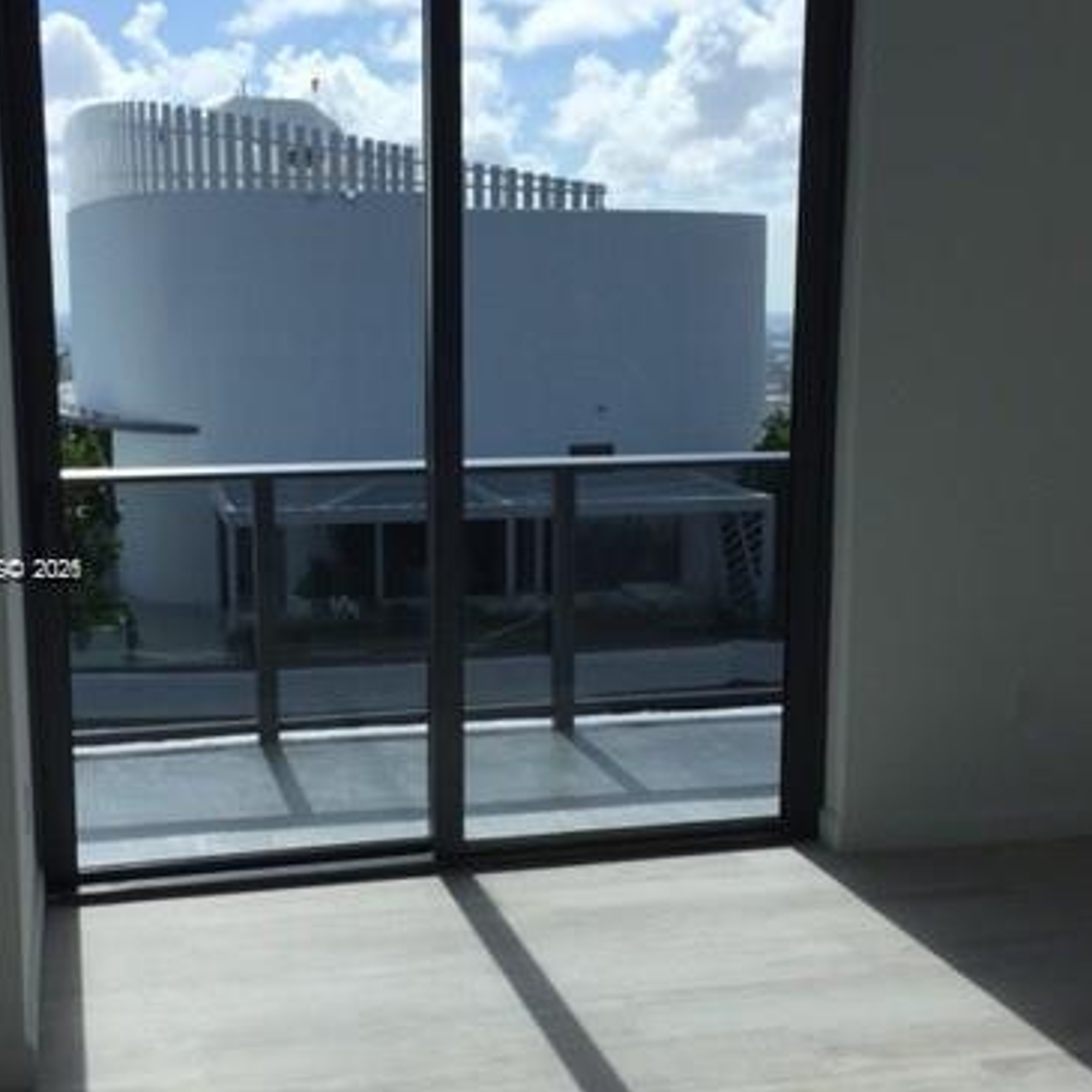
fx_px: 1606
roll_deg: +0.1
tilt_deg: -8.6
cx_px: 503
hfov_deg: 37.5
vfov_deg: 37.5
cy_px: 571
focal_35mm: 45
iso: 32
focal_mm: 4.15
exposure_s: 1/1364
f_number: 2.2
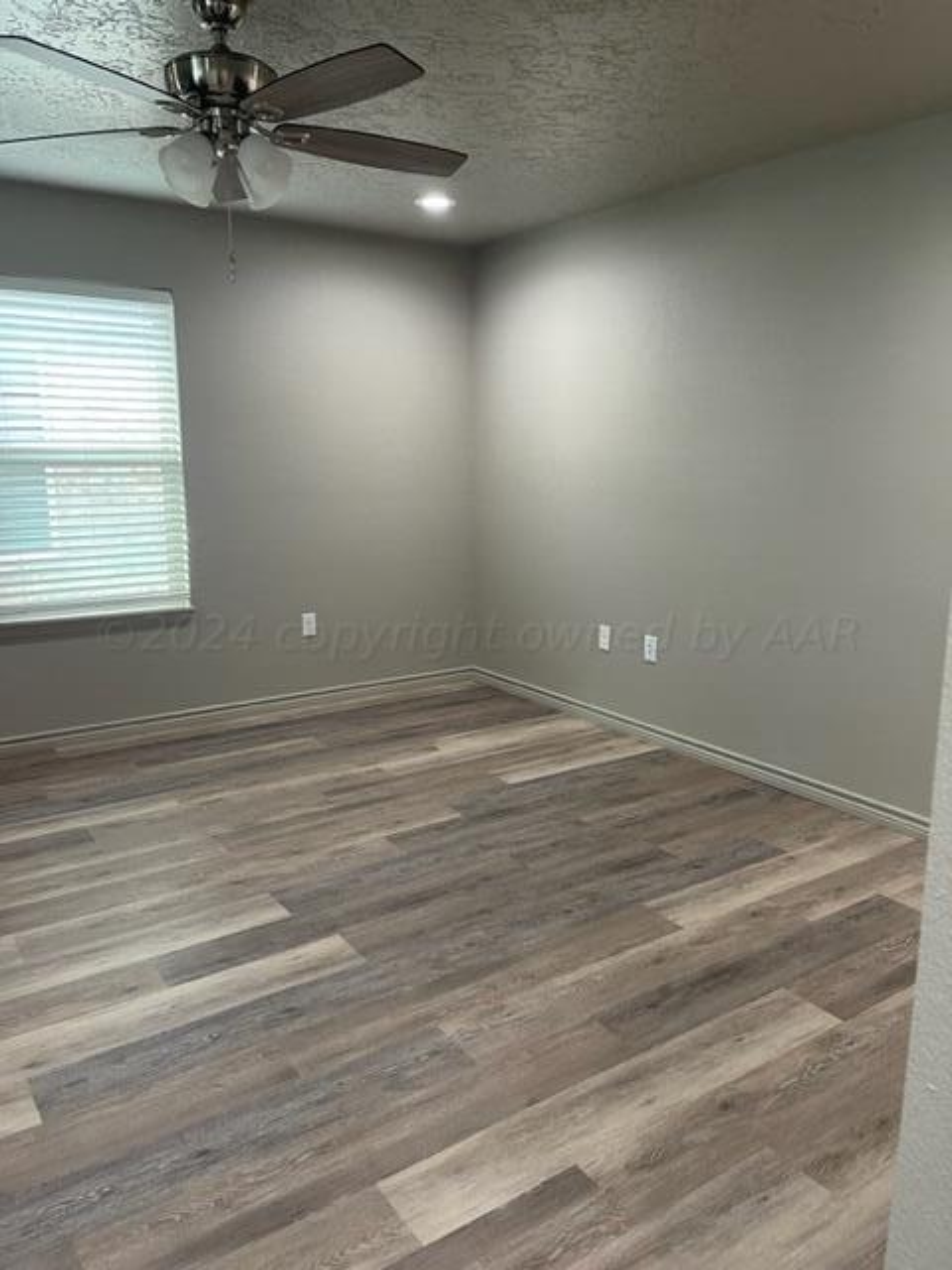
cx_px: 476
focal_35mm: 26
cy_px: 635
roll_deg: +0.5
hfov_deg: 53.1
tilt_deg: -10.9
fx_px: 953
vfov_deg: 67.3
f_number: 1.6
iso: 160
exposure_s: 1/60
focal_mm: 5.1
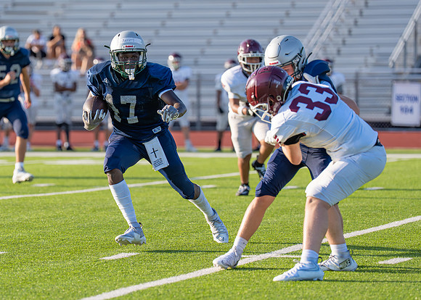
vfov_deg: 5.3
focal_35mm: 273
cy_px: 148
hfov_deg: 7.4
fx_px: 3269
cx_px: 145
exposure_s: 1/5000
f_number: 2.8
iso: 320
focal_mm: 165
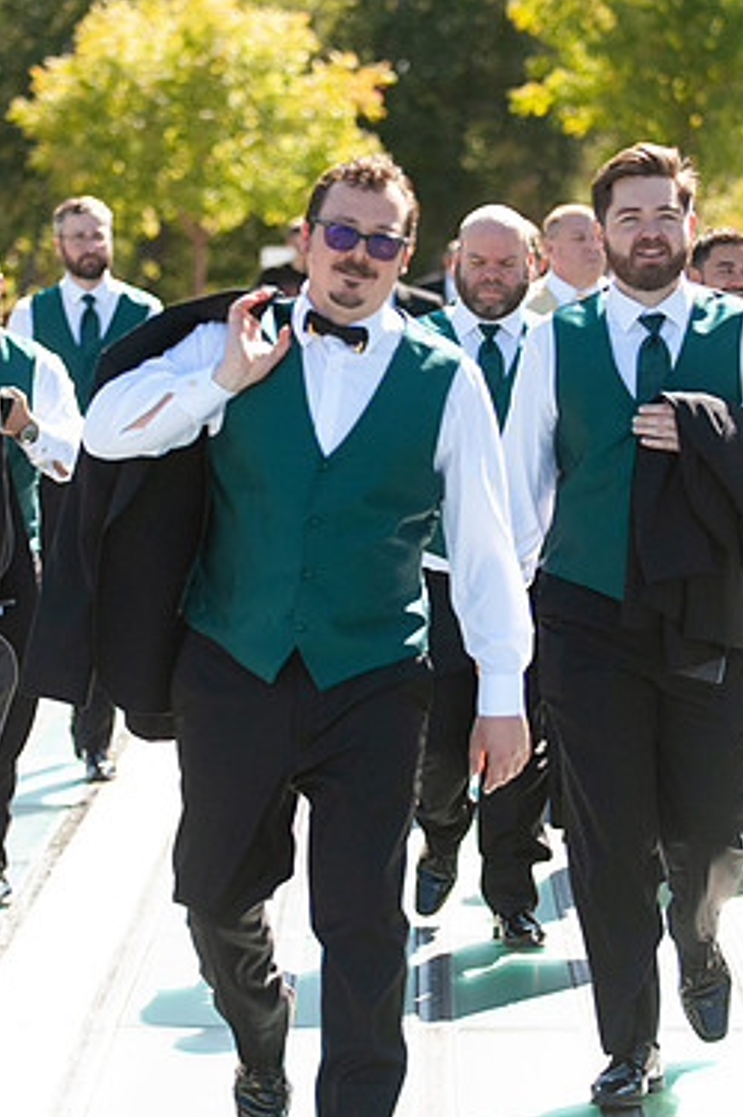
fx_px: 5024
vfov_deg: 12.7
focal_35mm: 162
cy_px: 517
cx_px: 398
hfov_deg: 8.5
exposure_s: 1/8000
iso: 2000
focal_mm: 90
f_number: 2.8
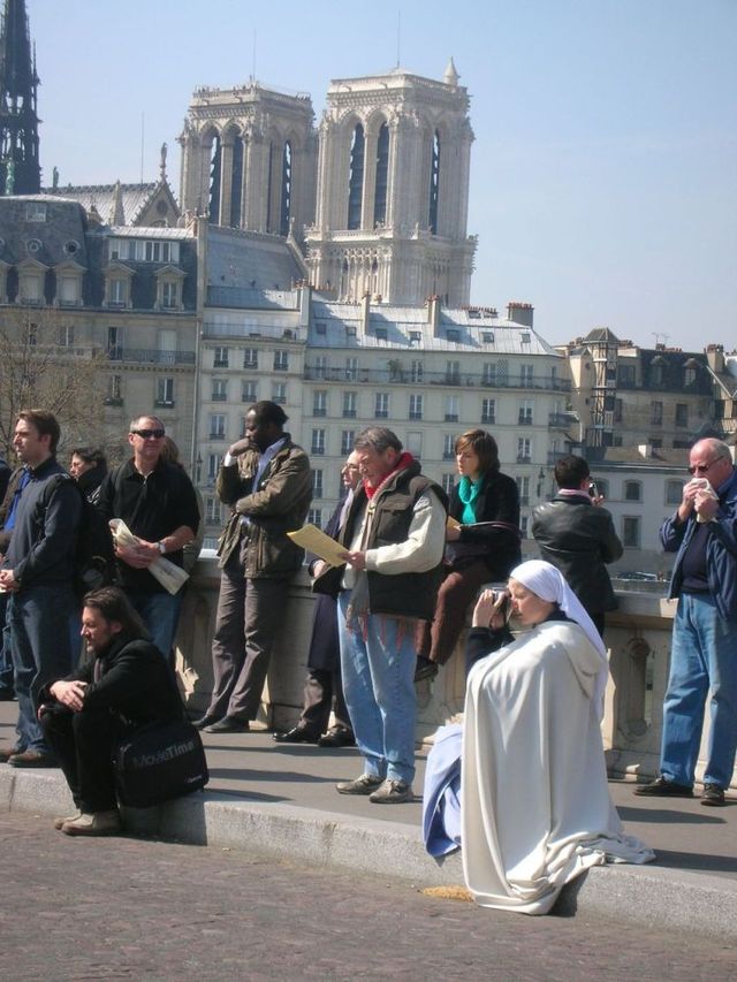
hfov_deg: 14.1
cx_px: 368
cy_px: 491
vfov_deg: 18.7
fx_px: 2980
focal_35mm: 105
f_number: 5.4
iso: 50
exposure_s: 1/218
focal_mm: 17.4
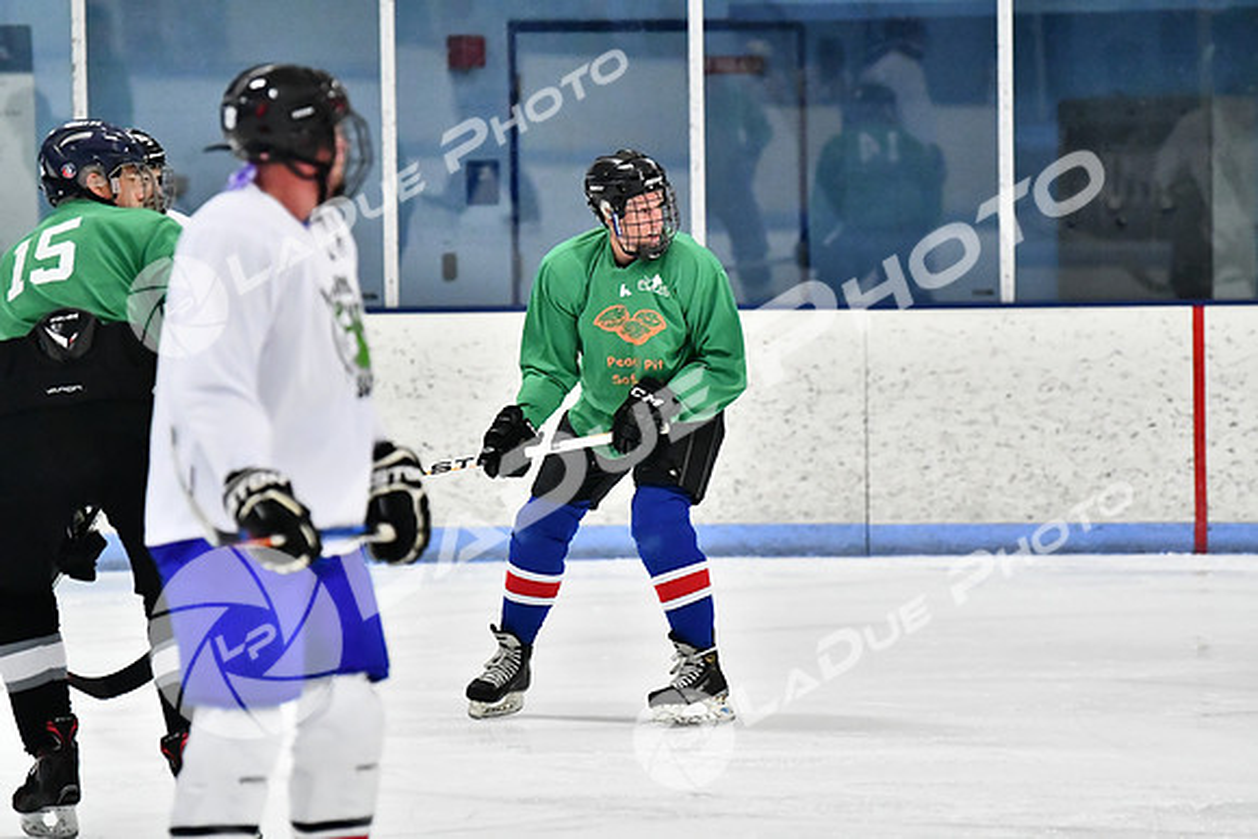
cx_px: 629
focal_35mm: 188
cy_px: 420
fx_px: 6553
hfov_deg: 11.0
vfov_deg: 7.3
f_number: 2.8
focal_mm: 125
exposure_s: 1/1600
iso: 6400
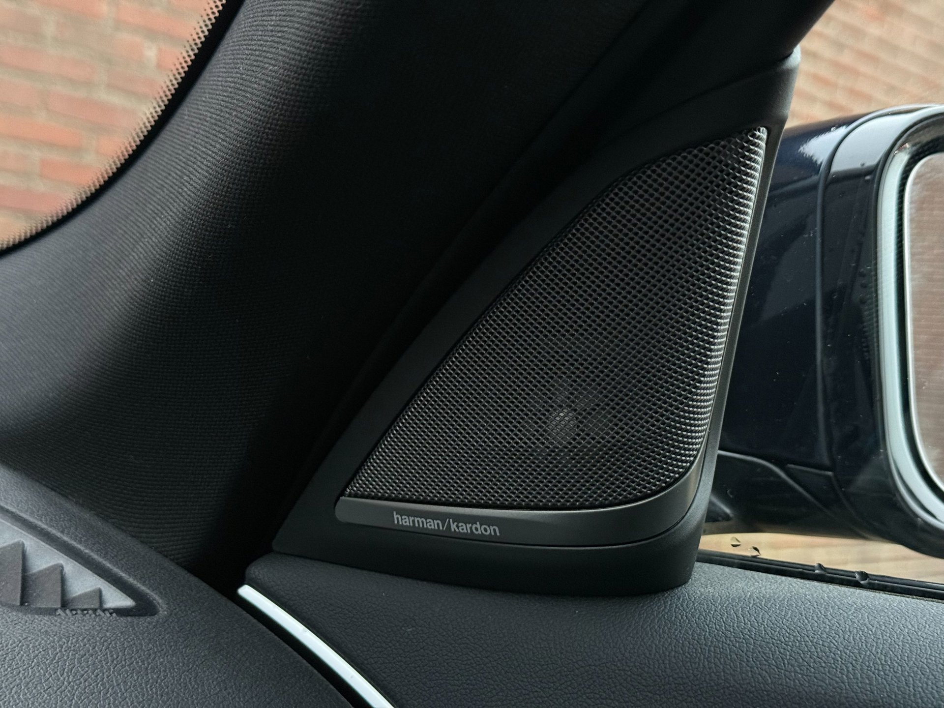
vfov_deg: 30.3
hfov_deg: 39.7
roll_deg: -6.6
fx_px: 1309
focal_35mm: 48
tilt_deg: -1.0
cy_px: 354
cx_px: 472
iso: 400
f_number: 1.78
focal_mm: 6.76
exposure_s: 1/40
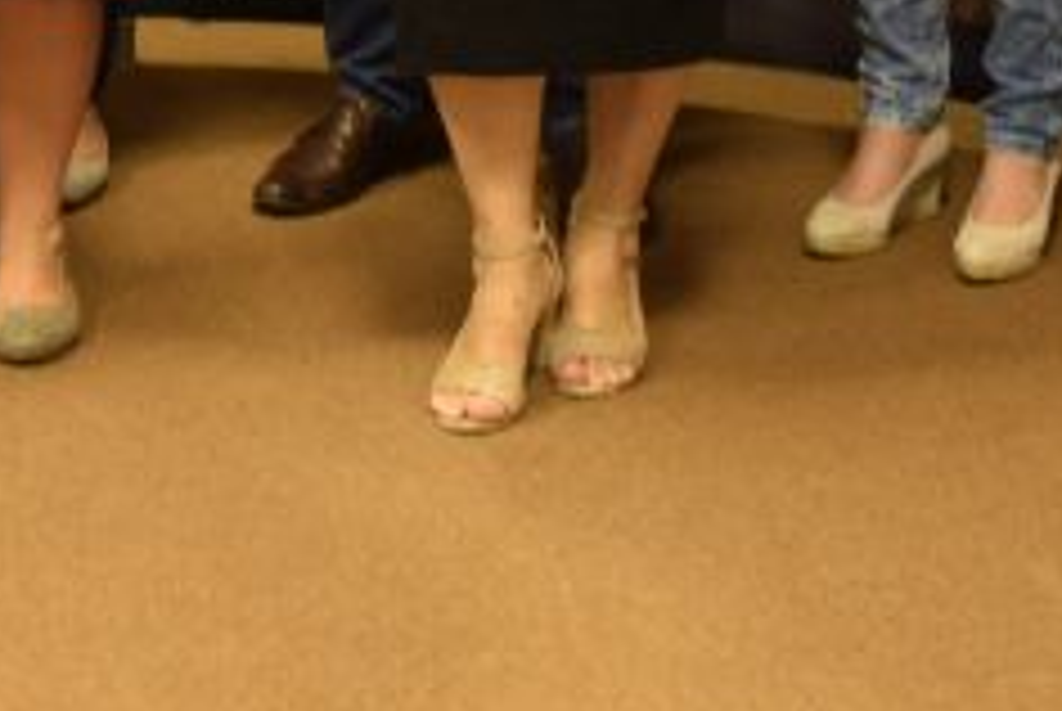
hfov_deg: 15.1
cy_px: -533
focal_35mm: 134
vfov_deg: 9.8
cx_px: 108
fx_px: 3958
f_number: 6.3
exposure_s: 1/15
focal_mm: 22
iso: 1000
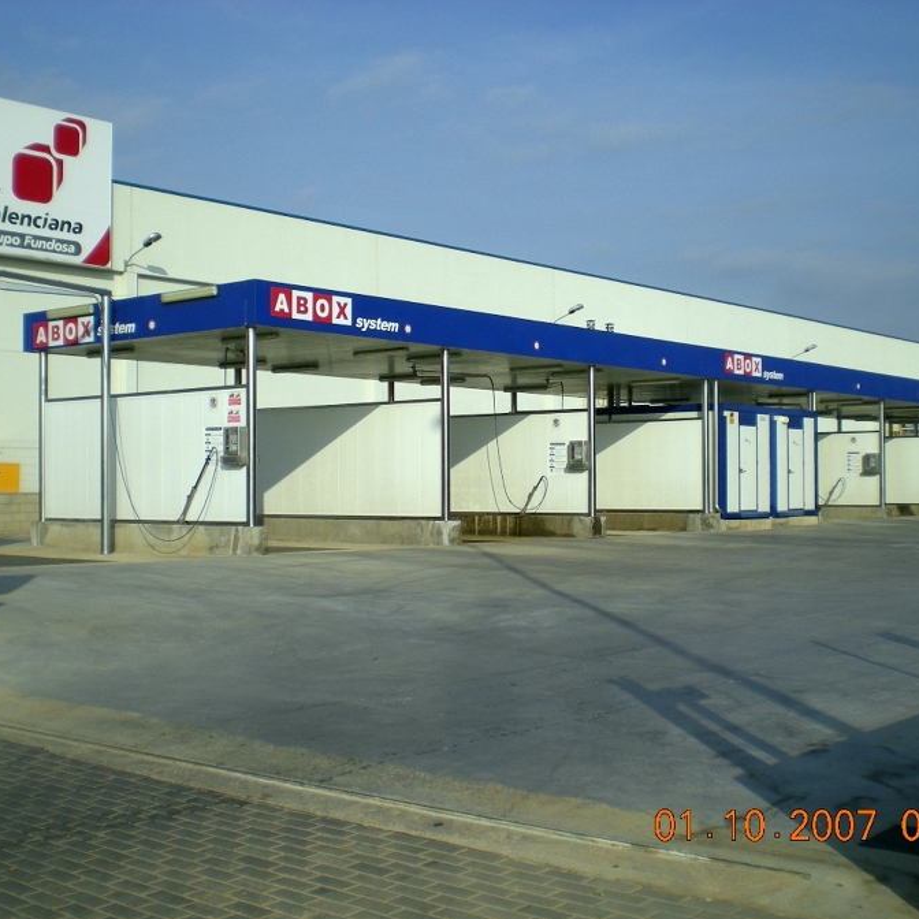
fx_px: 1352
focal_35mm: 45
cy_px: 460
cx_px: 449
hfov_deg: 37.6
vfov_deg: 37.6
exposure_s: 1/602
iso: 50
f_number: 4.6
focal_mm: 6.3
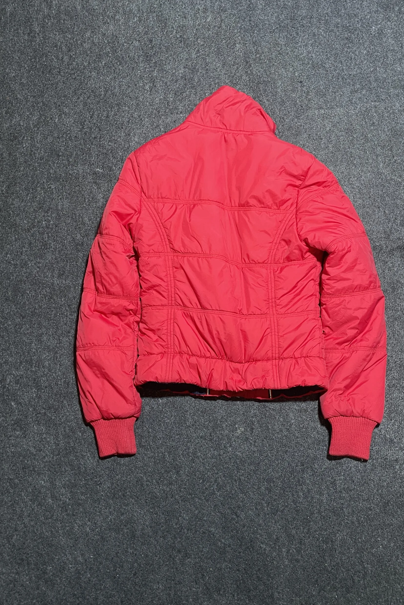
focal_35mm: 28
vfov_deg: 65.5
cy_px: 312
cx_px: 219
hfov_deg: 46.4
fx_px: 471
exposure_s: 1/50
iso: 160
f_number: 1.6
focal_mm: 4.2
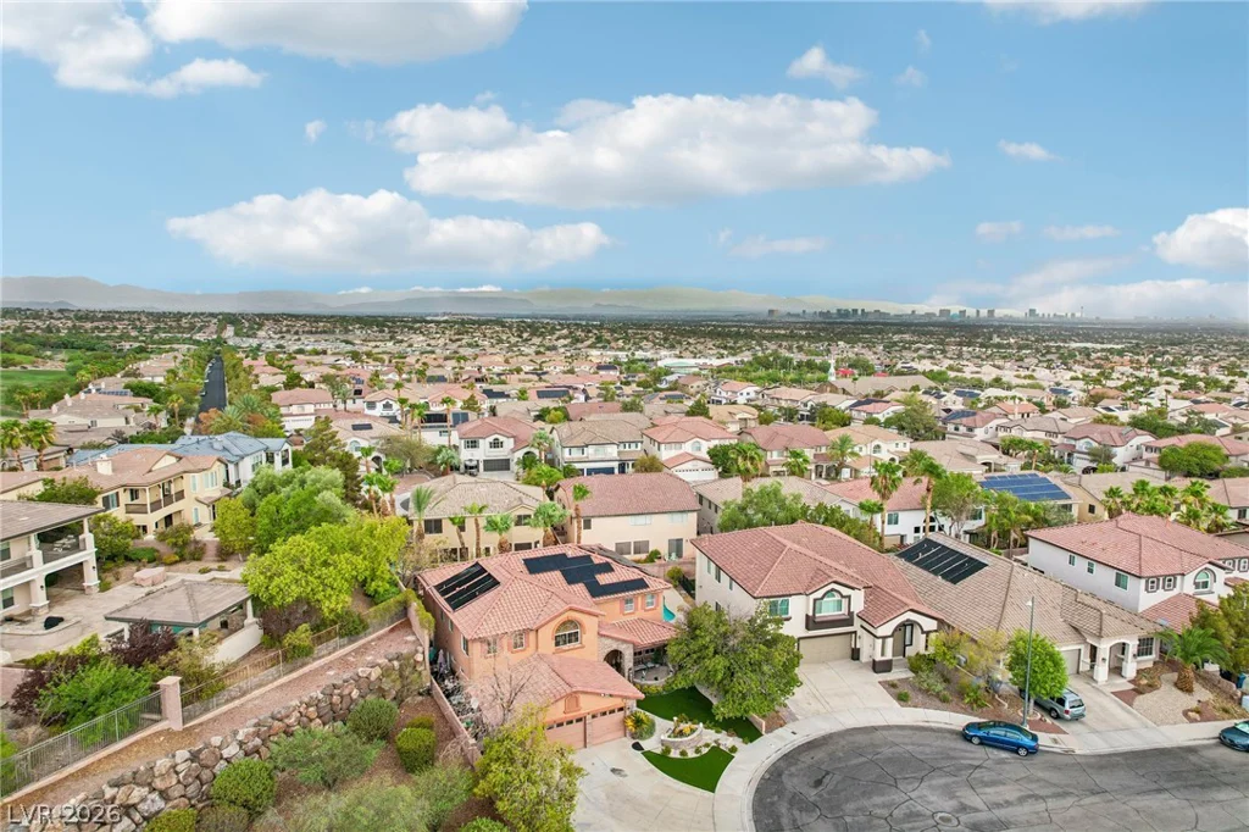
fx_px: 763
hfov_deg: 78.6
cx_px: 624
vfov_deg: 57.2
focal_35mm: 22
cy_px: 416
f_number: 2.8
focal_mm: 8.4
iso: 160
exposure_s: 1/500
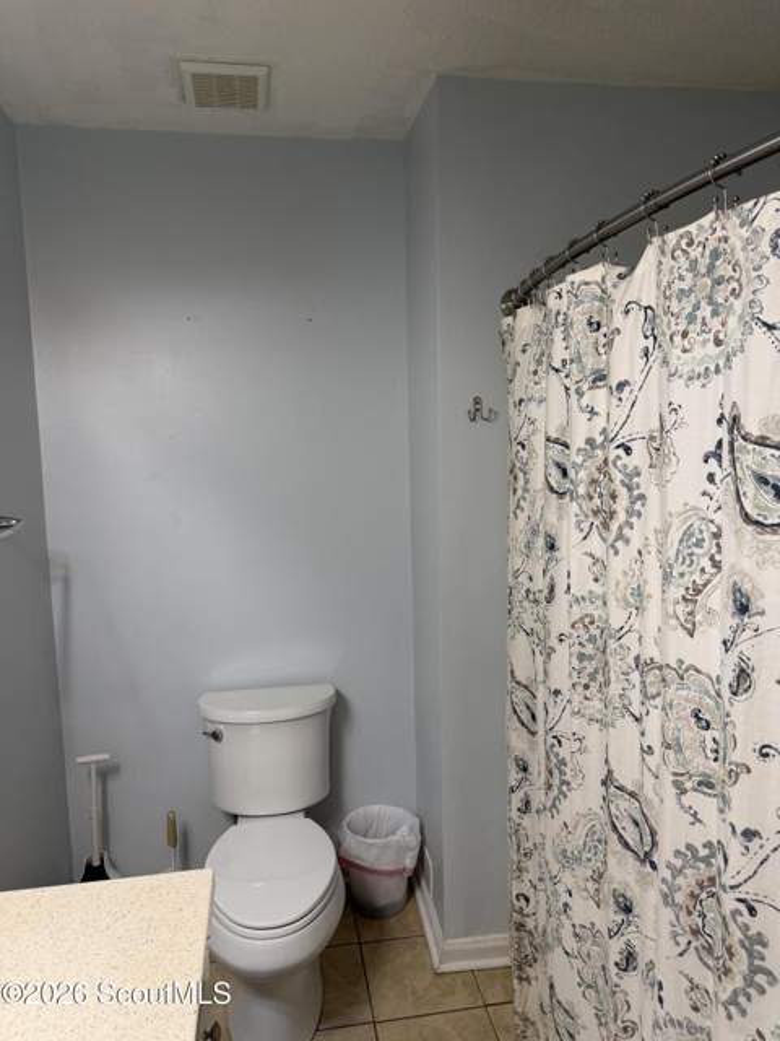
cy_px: 520
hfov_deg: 56.8
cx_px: 390
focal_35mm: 24
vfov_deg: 71.6
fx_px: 721
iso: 125
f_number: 1.78
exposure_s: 1/120
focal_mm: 6.76
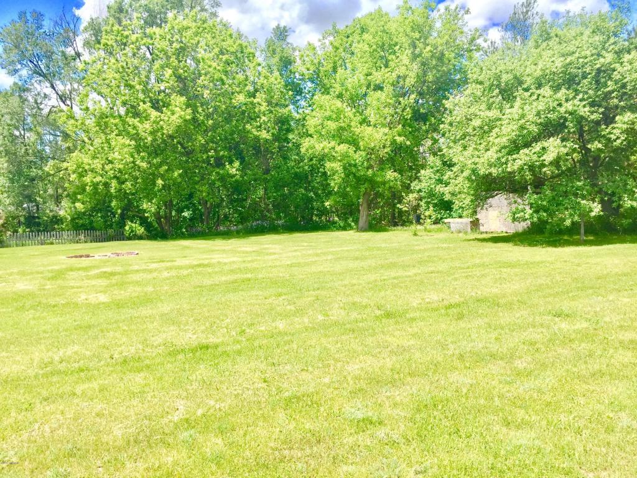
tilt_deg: -2.6
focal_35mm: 29
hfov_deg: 61.7
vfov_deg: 48.2
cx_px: 318
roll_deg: +1.1
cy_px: 239
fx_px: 534
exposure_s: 1/964
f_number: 2.2
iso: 32
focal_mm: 4.15
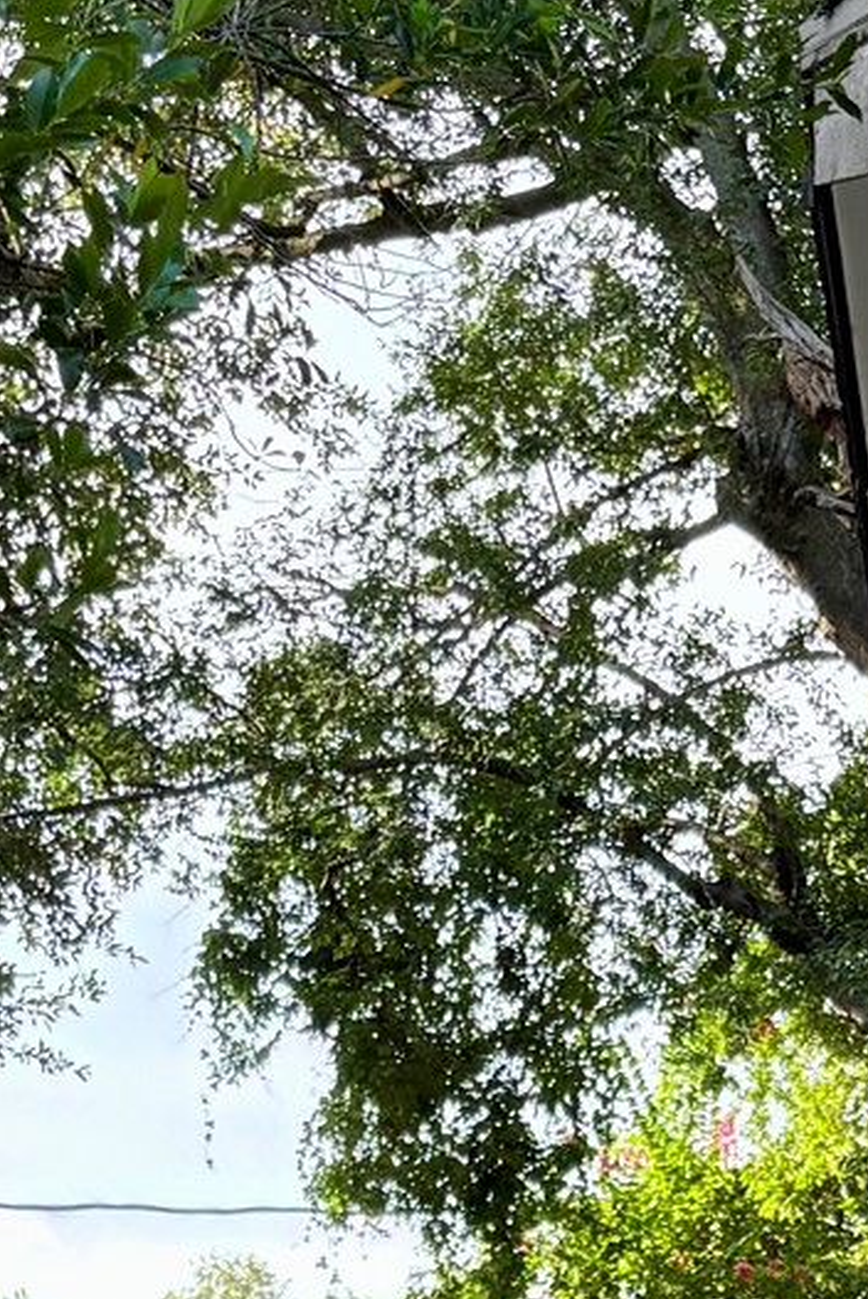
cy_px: 1992
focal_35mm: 105
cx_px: 471
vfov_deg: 17.4
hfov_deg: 13.1
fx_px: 3792
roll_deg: +0.2
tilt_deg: -0.8
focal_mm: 5.96
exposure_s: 1/241
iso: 64
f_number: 1.6
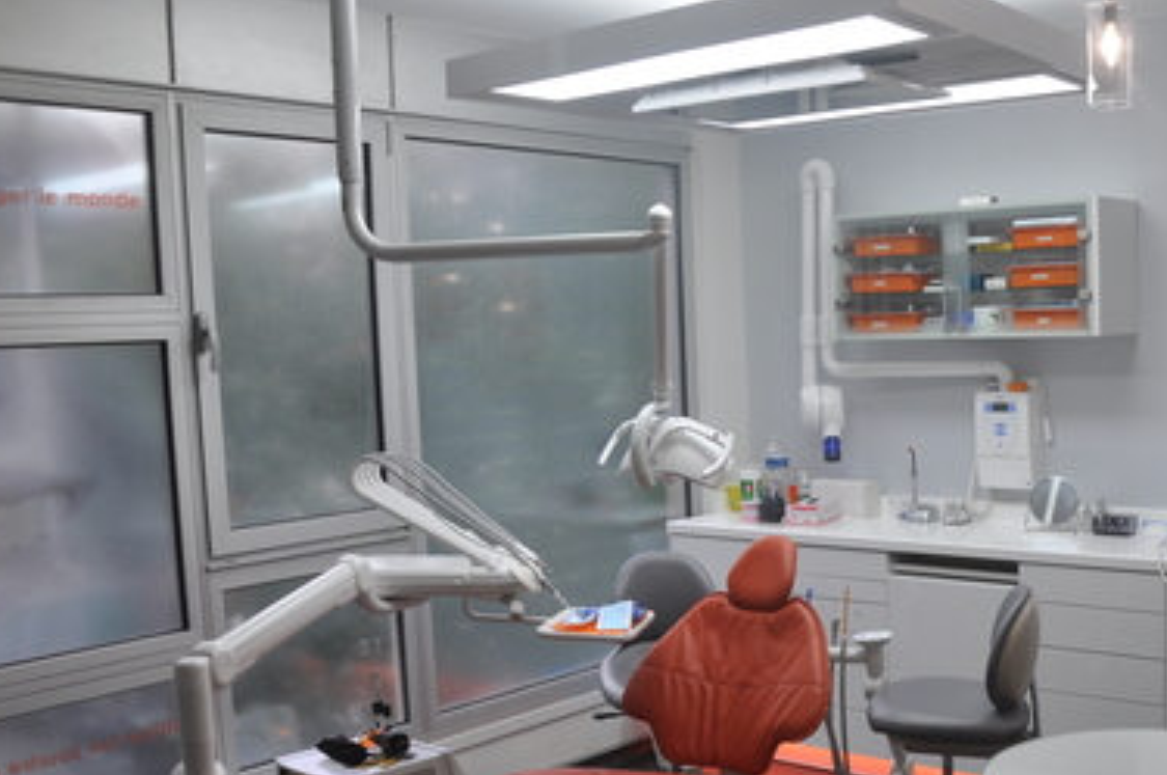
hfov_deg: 45.8
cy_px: 490
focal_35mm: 42
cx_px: 764
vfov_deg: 31.7
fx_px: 1360
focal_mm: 18
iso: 200
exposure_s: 1/40
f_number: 6.3
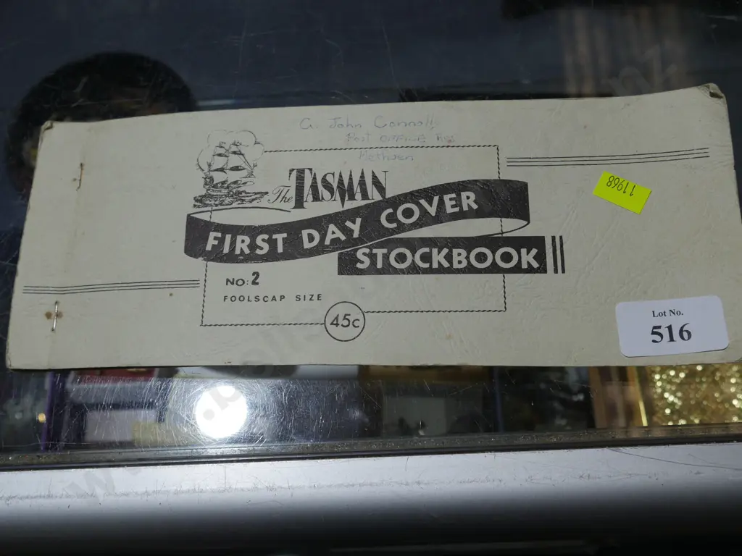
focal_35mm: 38
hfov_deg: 49.0
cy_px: 278
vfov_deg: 37.7
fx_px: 815
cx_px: 371
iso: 200
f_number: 5
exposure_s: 1/125
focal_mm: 19
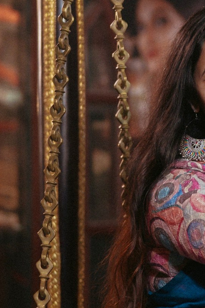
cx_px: 341
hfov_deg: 5.3
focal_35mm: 258
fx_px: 2204
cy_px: 118
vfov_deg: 8.0
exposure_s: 1/320
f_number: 1.6
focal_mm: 50
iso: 500
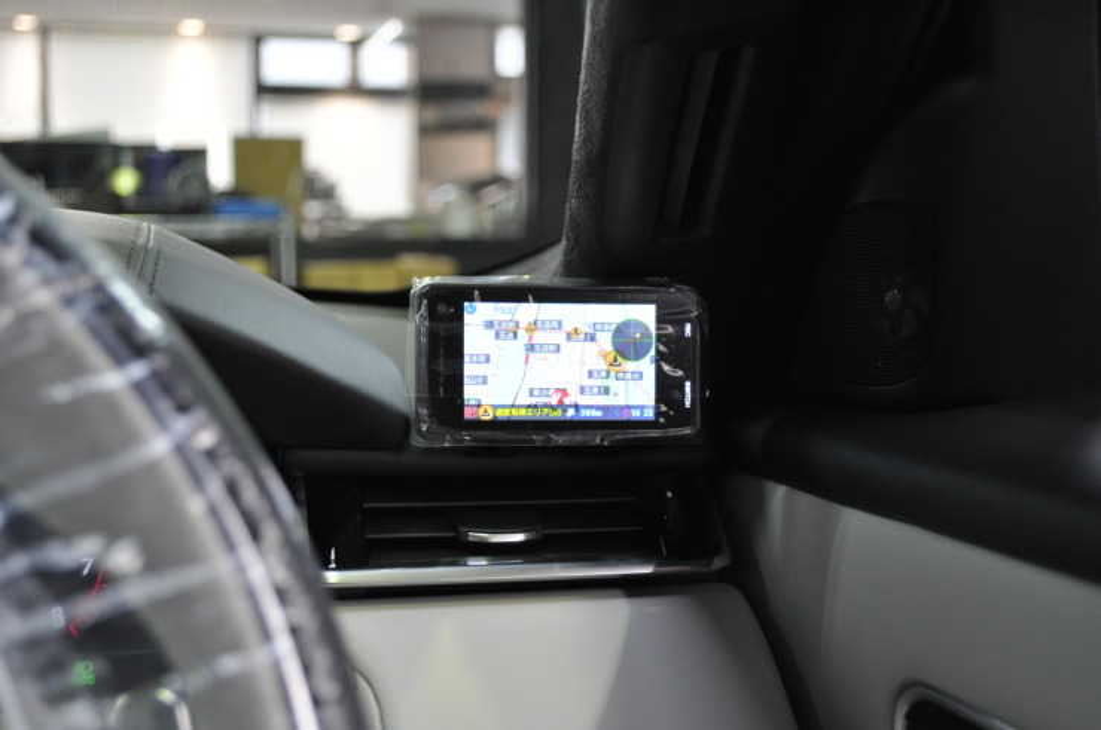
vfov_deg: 26.4
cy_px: 365
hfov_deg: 38.9
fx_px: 1557
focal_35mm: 51
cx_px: 550
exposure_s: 1/50
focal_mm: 34
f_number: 5
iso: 800
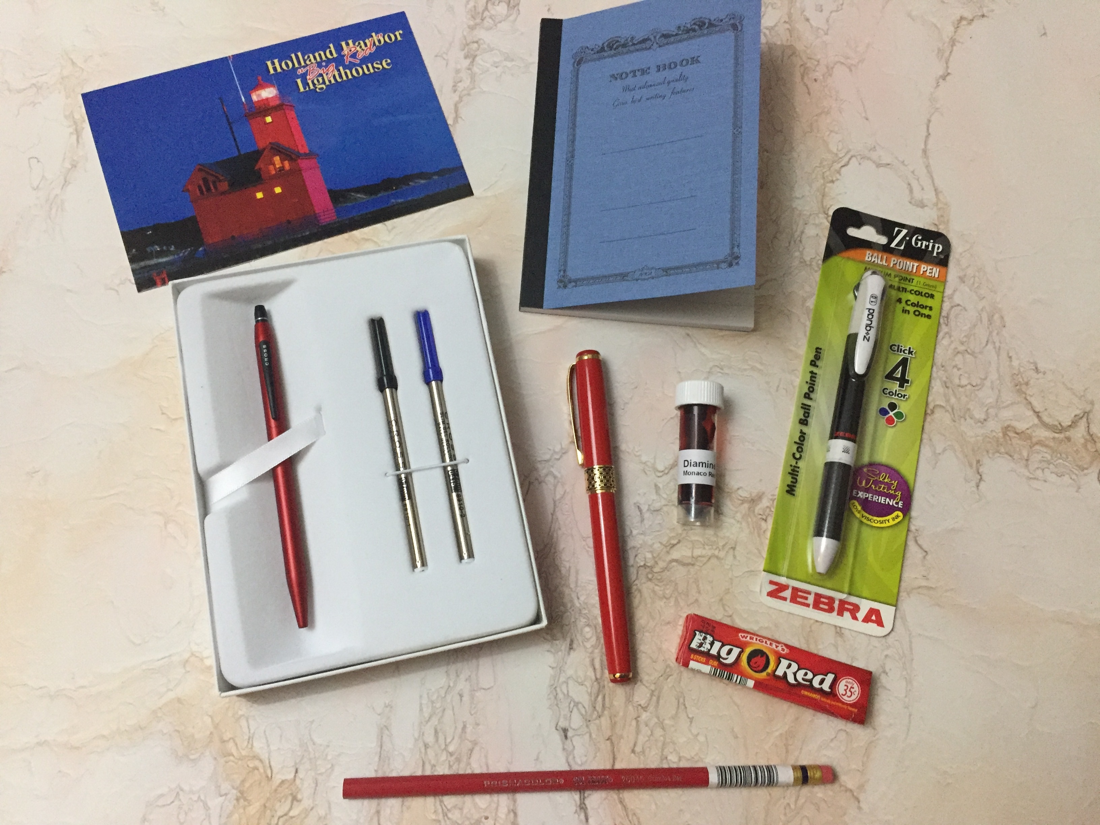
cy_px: 412
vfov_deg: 48.2
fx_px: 922
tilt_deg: -72.6
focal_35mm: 29
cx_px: 550
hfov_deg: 61.7
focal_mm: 4.15
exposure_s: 1/30
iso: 250
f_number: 2.2
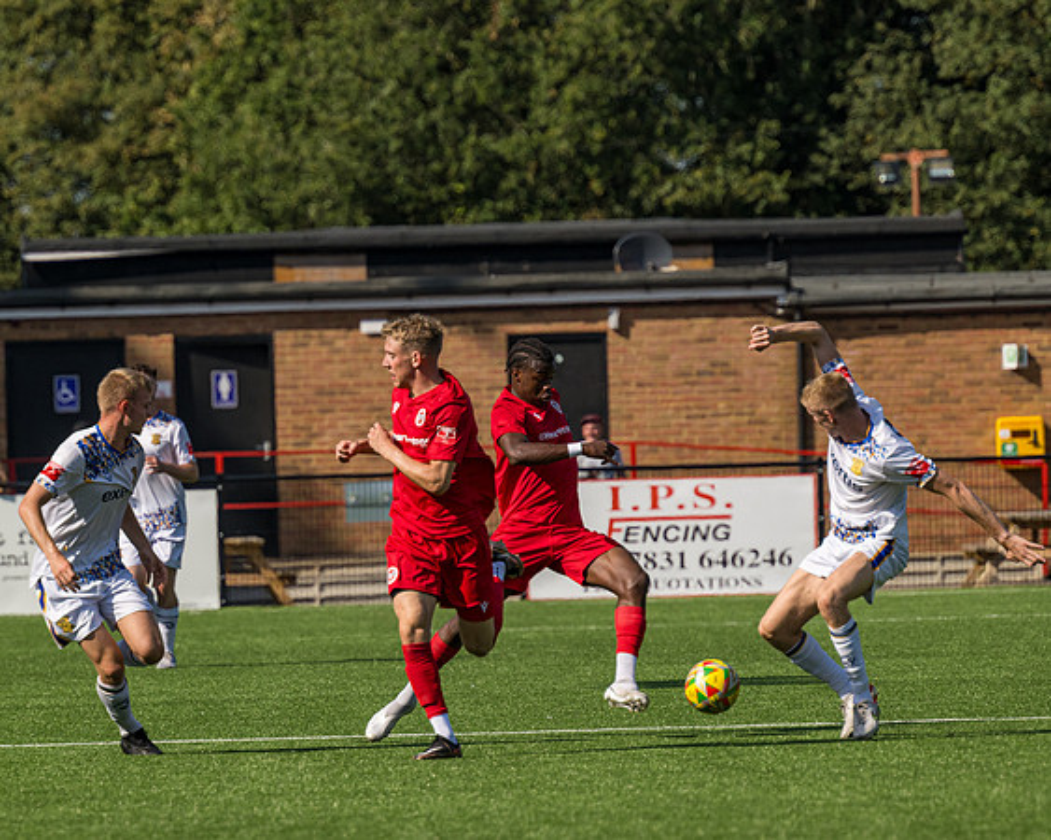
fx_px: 12176
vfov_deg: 4.0
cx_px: 418
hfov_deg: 4.9
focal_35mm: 392
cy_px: 419
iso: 200
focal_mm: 230
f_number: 4.5
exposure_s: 1/3200
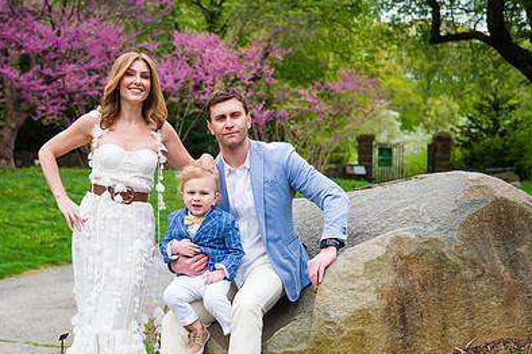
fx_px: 783
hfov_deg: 37.3
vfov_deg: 25.4
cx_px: 193
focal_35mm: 53
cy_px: 231
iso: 200
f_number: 3.5
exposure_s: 1/800
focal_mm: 36
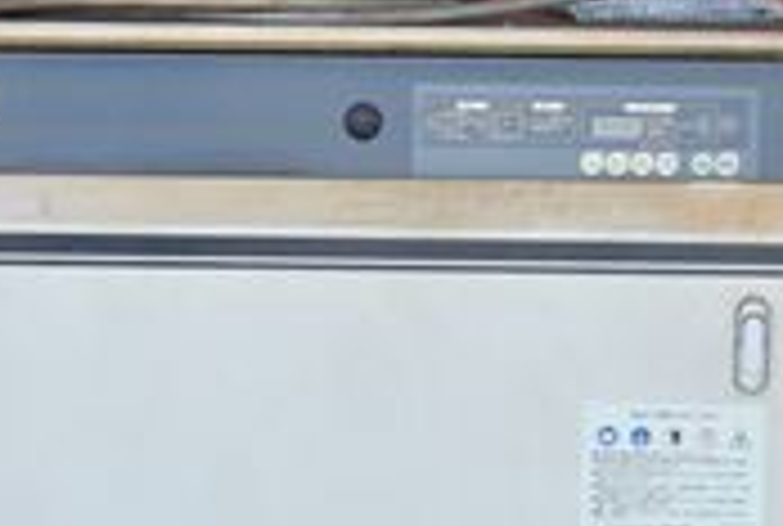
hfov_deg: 7.4
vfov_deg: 4.9
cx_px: 333
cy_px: 643
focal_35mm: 279
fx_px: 6093
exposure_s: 1/1600
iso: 1250
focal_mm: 65
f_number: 6.3
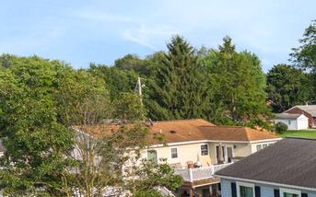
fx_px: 654
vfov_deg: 16.3
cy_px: 251
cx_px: 404
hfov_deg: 24.0
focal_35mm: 76
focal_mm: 8.67
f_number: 1.8
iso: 200
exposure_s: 1/640
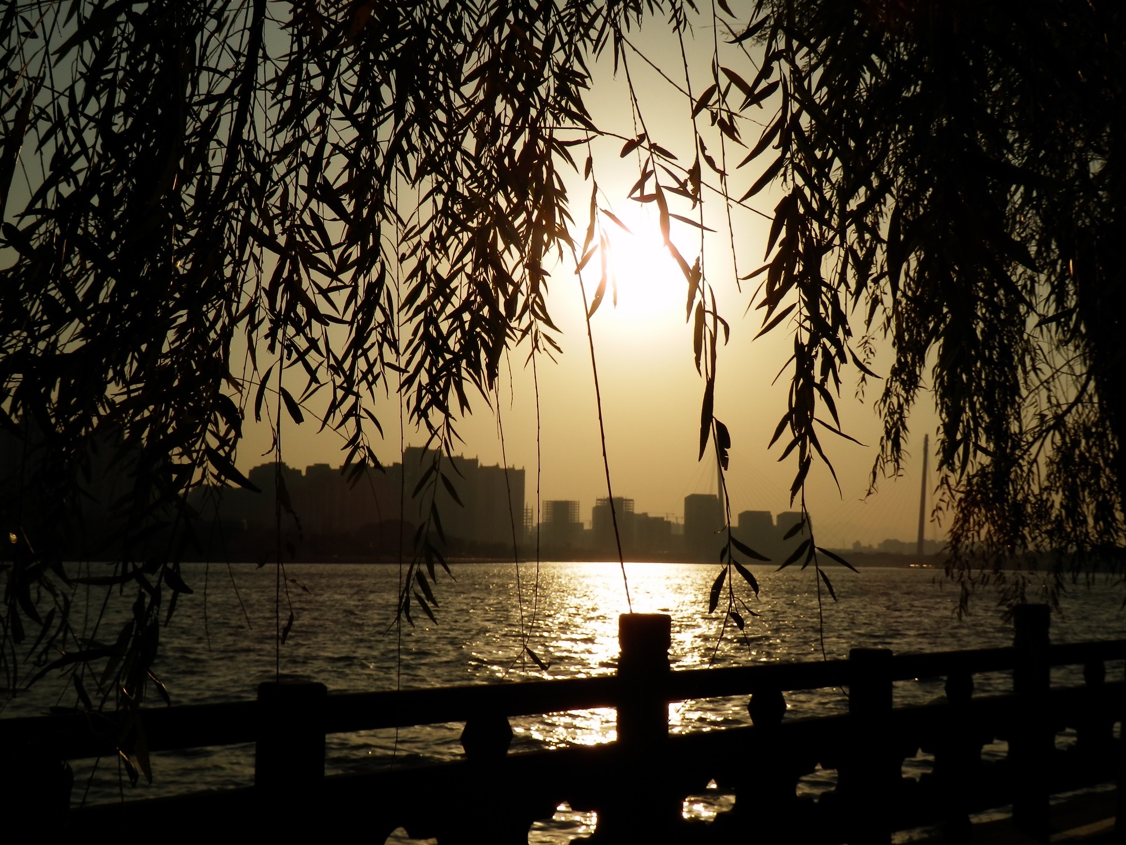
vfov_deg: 29.7
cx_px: 563
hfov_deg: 38.9
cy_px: 422
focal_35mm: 49
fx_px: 1594
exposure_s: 1/640
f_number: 11.2
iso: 80
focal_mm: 8.9
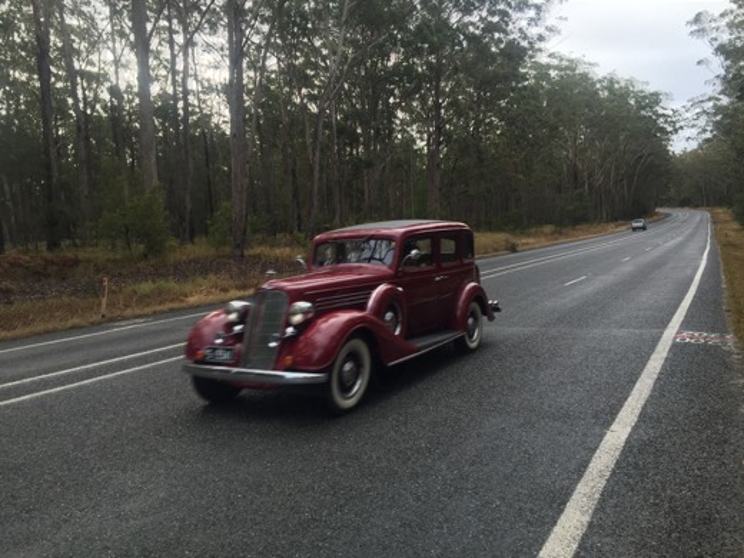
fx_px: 623
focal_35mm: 29
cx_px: 372
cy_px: 279
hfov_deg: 61.7
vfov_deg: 48.2
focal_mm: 4.15
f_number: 2.2
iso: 32
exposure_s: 1/321
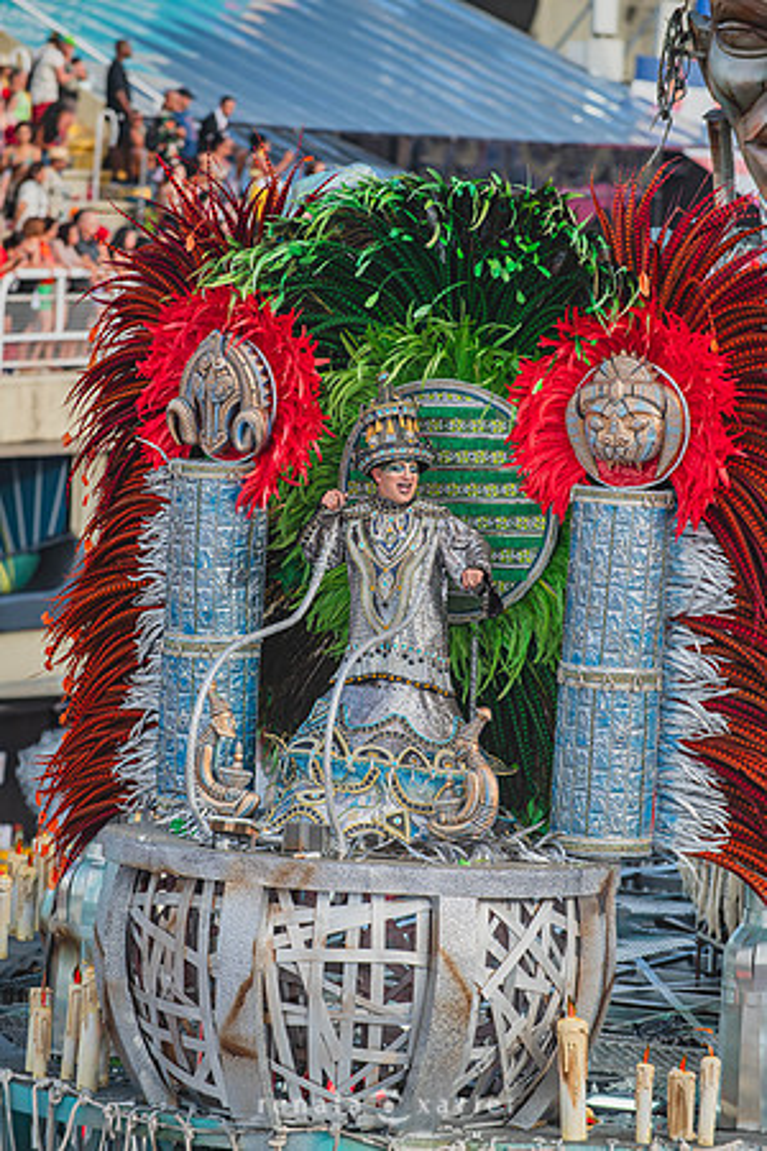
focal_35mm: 200
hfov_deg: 6.9
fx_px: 6391
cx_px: 384
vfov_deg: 10.3
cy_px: 576
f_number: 5.6
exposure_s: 1/1600
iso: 200
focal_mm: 200
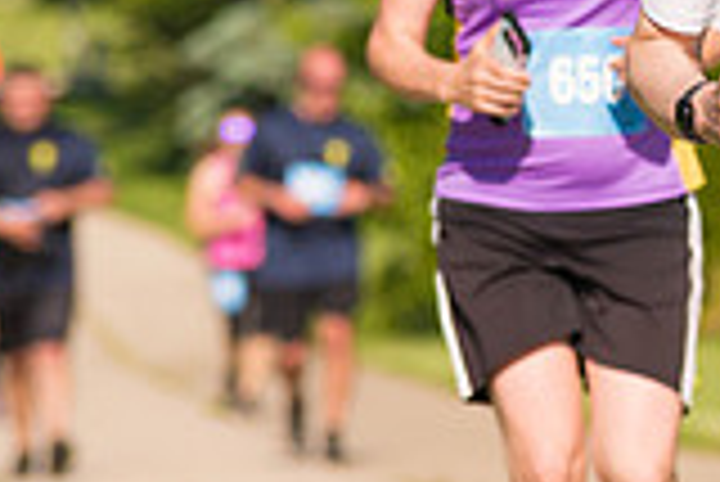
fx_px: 14513
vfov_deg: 1.9
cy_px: 83
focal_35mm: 725
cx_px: 950
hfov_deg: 2.8
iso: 400
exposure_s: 1/2000
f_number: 5.6
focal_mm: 200
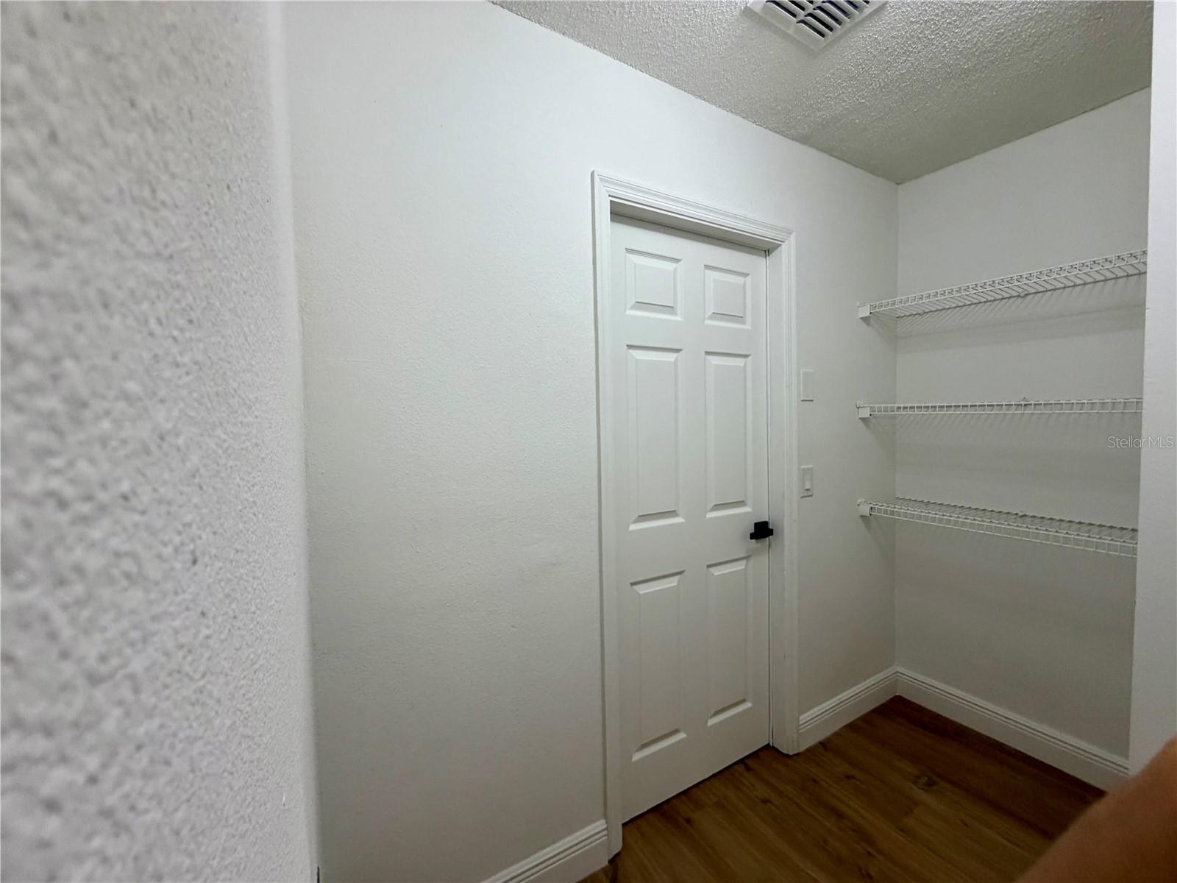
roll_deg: +1.7
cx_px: 588
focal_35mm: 14
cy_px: 442
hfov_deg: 102.1
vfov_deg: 85.7
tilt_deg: -1.5
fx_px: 476
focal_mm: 2.22
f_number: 2.2
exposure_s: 1/120
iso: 250
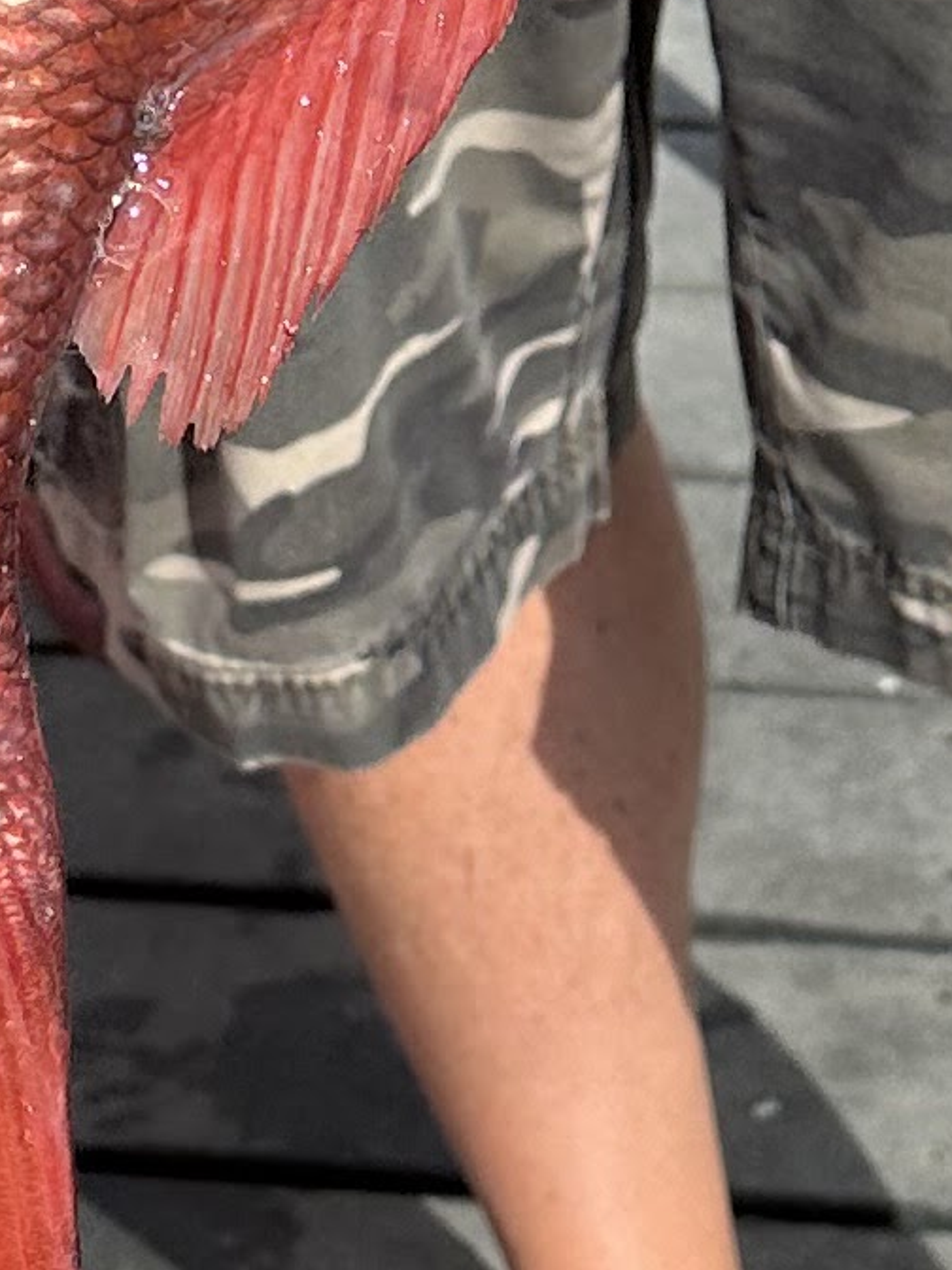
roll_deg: +1.8
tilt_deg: -15.5
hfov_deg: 10.3
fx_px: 5280
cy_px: -1268
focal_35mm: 144
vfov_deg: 12.2
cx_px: 446
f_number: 1.78
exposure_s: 1/8929
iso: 80
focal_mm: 6.86
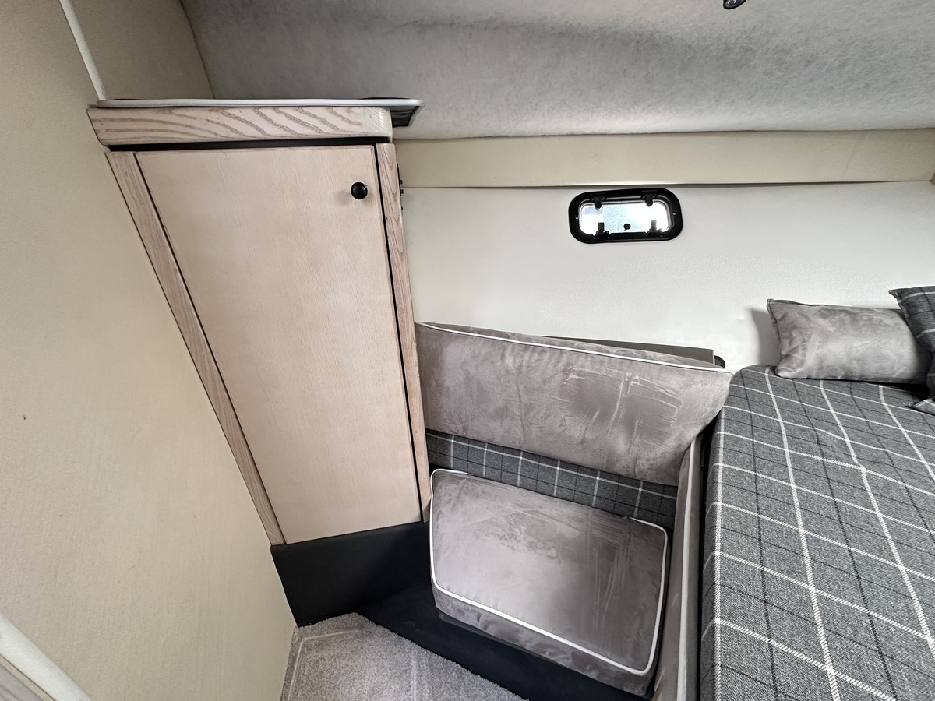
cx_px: 468
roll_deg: +0.2
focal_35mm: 14
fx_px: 378
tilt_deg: -26.4
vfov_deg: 85.7
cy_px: 350
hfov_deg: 102.1
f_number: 2.2
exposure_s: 1/99
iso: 250
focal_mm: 2.22
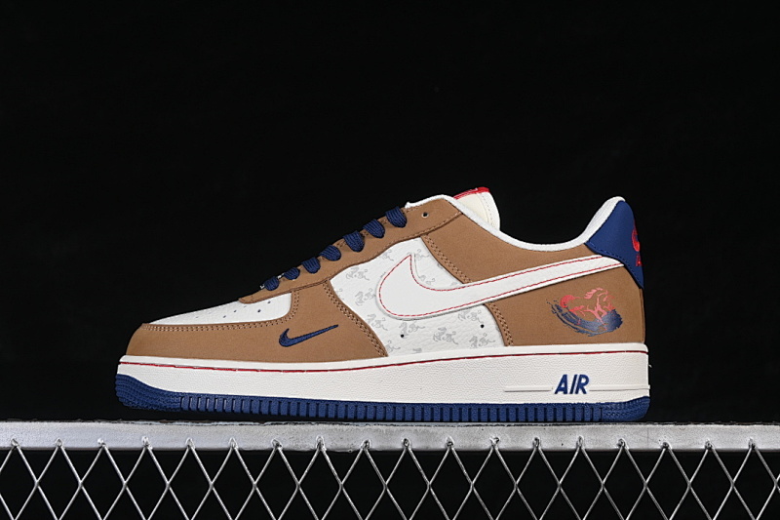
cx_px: 390
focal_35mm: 75
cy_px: 260
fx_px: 1625
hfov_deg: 27.0
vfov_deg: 18.2
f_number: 8
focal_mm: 50
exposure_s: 1/60
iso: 160
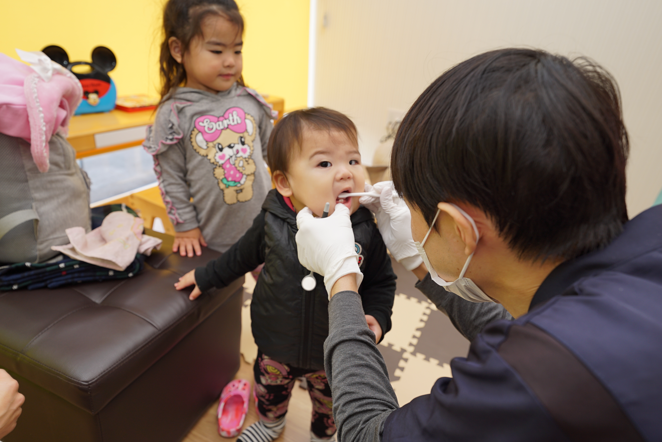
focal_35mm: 23
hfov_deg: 76.8
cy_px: 221
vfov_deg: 55.8
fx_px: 418
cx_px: 331
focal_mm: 22.7
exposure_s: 1/60
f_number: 4
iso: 125
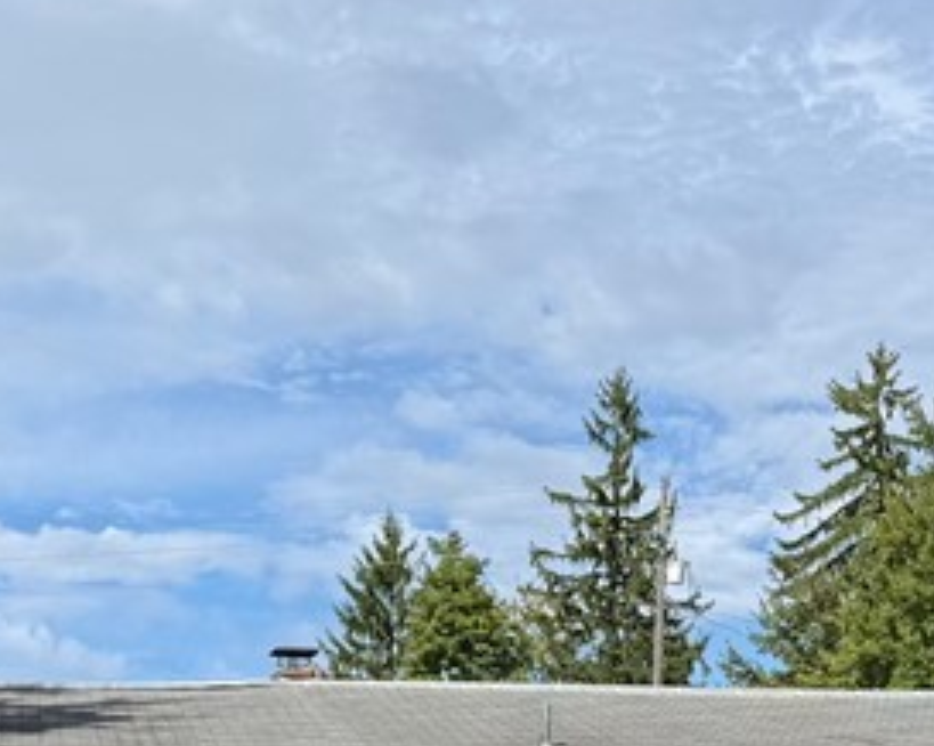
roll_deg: +0.0
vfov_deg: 16.8
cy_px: 859
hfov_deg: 21.7
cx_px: 417
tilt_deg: +2.1
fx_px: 2431
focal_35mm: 88
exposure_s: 1/5319
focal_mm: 6.76
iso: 80
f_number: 1.78
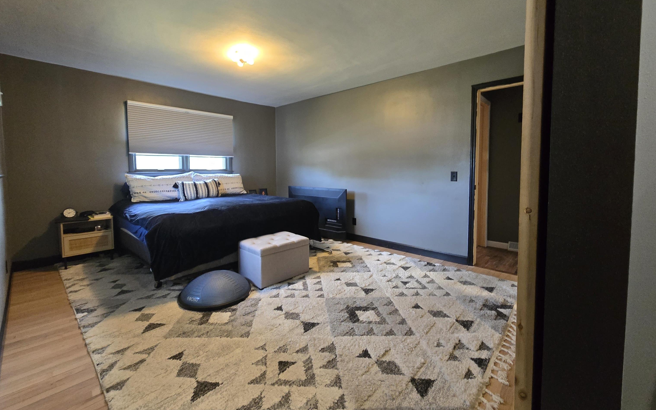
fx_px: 250
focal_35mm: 14
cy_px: 189
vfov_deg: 78.5
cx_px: 333
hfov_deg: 105.3
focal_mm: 2.2
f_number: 2.2
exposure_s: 1/60
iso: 640
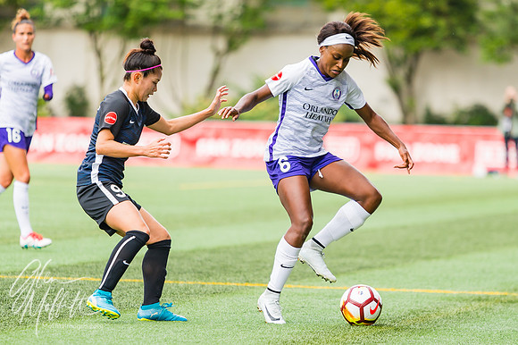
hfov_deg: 6.3
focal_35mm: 326
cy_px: 180
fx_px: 4684
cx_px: 302
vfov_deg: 4.2
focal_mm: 200
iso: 500
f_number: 2.8
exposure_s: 1/1000
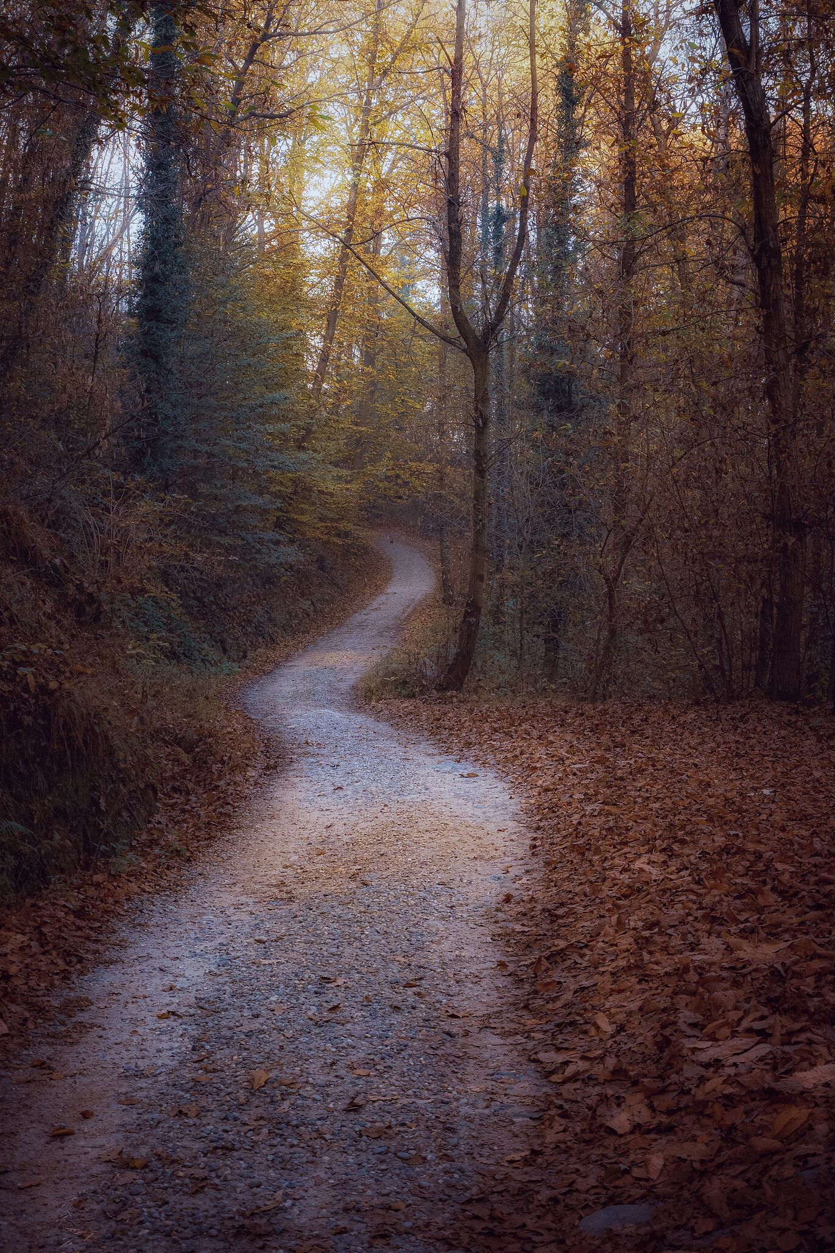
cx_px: 390
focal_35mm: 49
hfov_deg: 27.5
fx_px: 1705
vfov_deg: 40.3
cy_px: 565
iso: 2000
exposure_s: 1/500
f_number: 5.6
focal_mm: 28
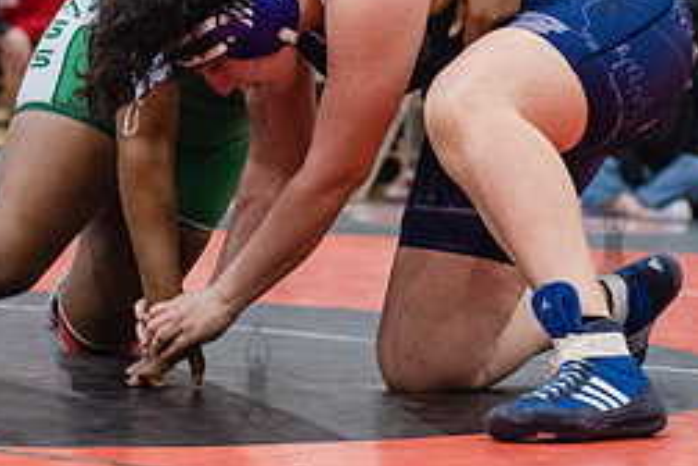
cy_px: 101
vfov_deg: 7.5
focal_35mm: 184
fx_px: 3567
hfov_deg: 11.2
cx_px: 255
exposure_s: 1/400
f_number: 3.5
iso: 4000
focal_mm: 80
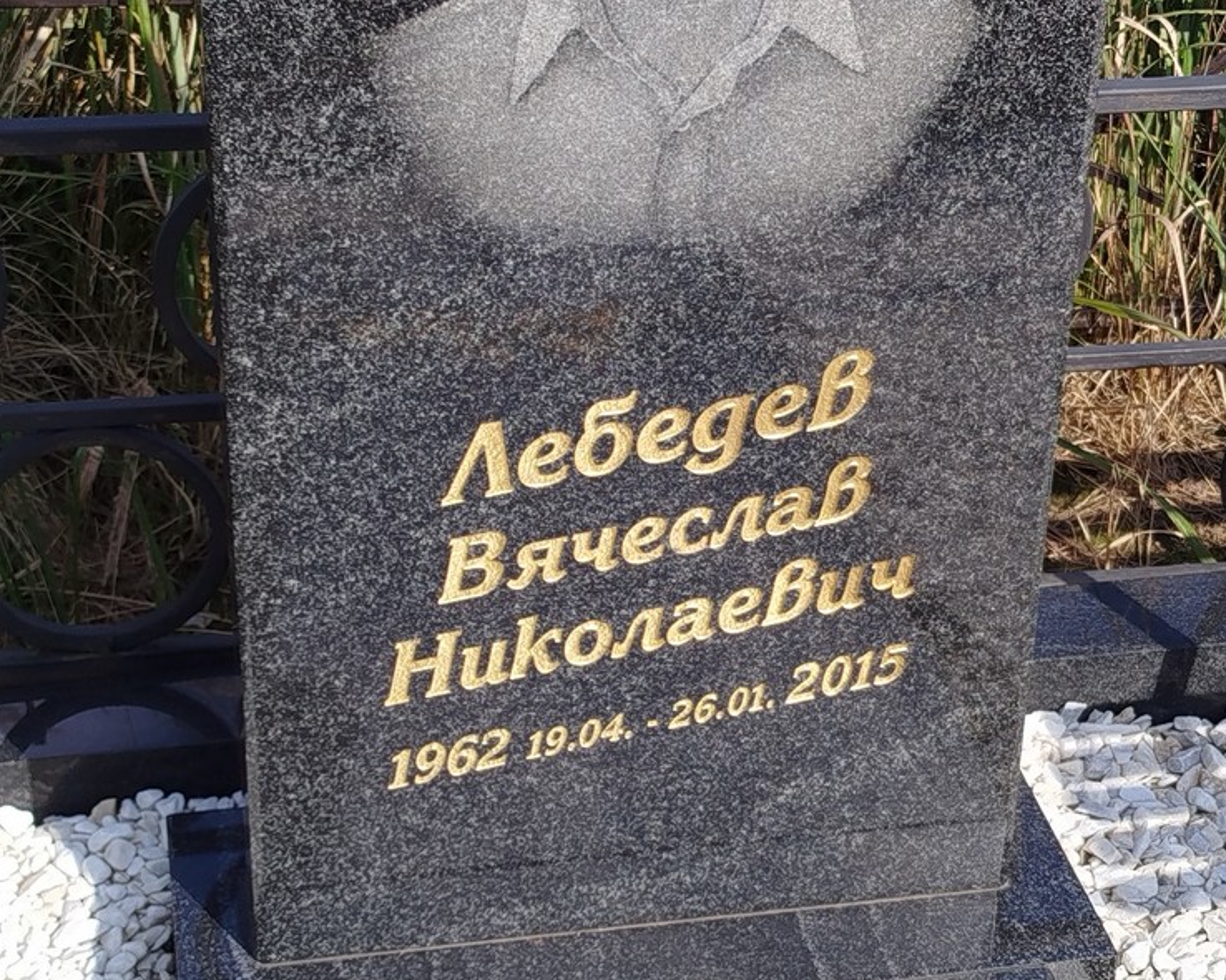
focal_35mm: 73
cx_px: 640
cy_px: 495
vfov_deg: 21.0
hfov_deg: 26.1
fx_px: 2648
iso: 50
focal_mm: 5.31
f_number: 1.7
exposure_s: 1/827
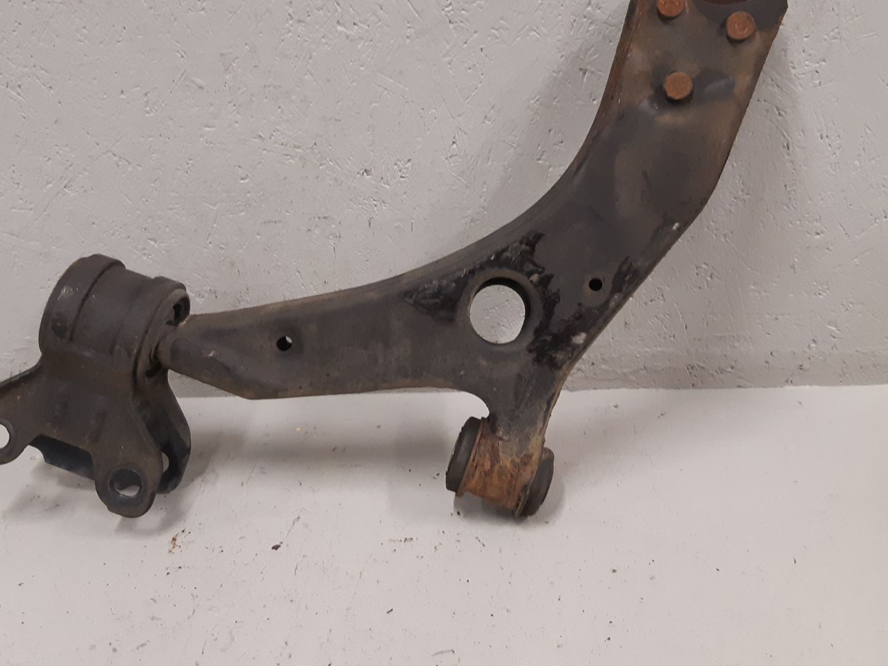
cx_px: 409
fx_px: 949
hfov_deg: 50.1
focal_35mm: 37
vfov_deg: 38.3
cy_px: 238
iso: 160
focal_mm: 3.93
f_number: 1.7
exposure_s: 1/50
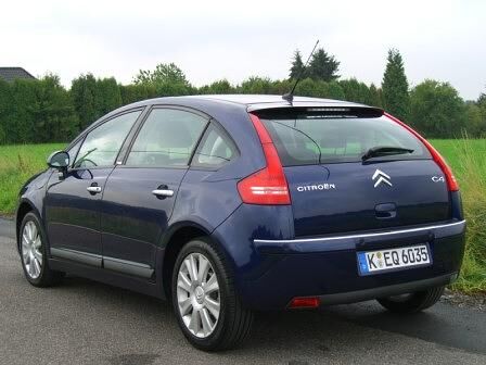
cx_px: 243
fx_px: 800
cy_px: 182
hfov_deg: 33.8
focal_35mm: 57
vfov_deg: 25.7
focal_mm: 11.8
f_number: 3.6
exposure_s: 1/250
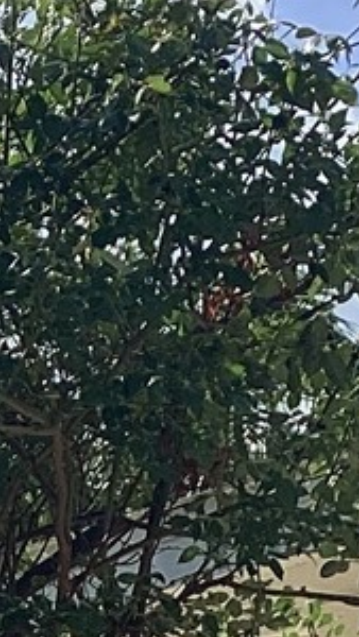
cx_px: -17
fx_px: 3043
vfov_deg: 11.3
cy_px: 1047
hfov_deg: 6.7
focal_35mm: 180
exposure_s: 1/1101
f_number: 2.4
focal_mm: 3.3
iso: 25
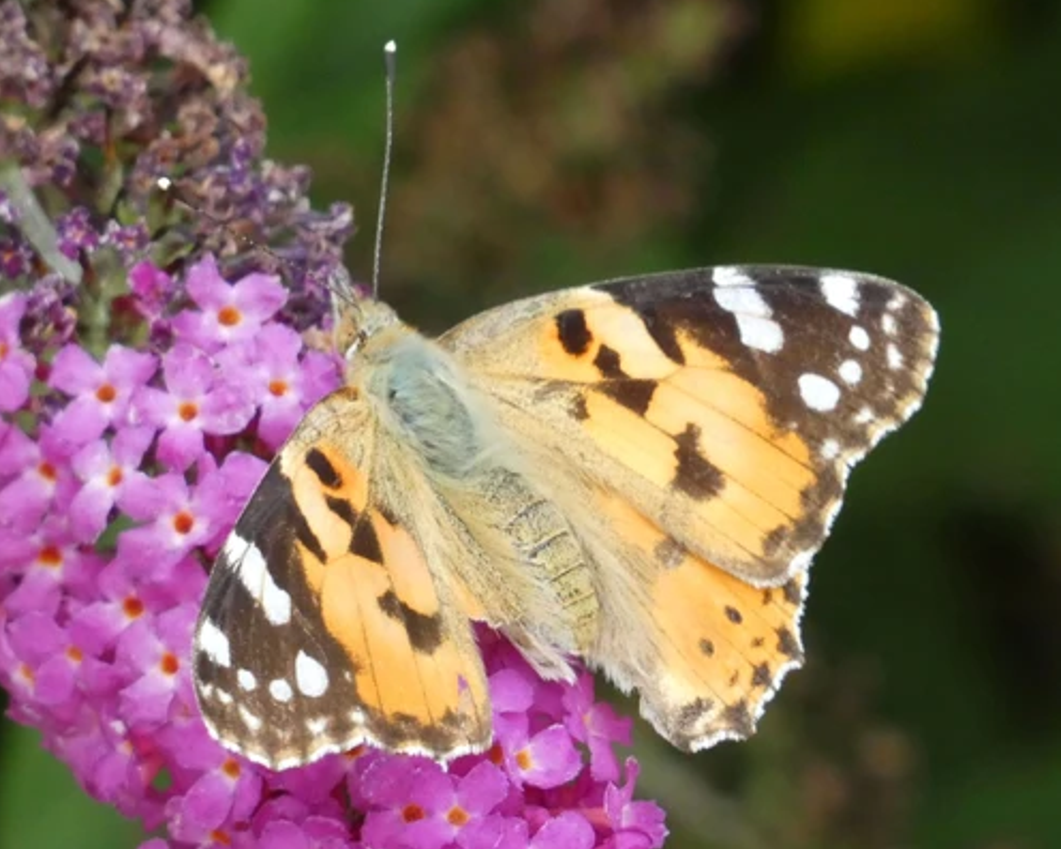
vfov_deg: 2.5
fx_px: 19159
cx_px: 526
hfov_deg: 3.2
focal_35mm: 610
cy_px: 456
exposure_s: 1/100
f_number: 7.1
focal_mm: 86.7
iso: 640
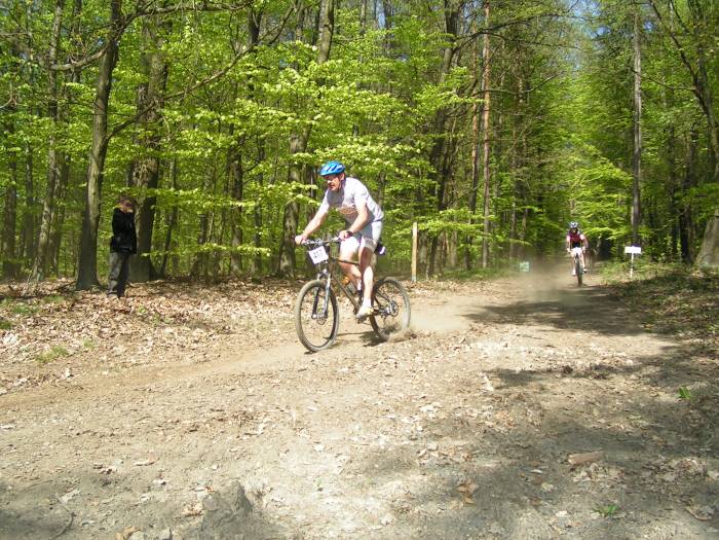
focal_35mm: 38
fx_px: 789
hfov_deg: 49.0
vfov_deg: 37.7
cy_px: 270
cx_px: 360
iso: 80
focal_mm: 5.8
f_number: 2.8
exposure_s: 1/640
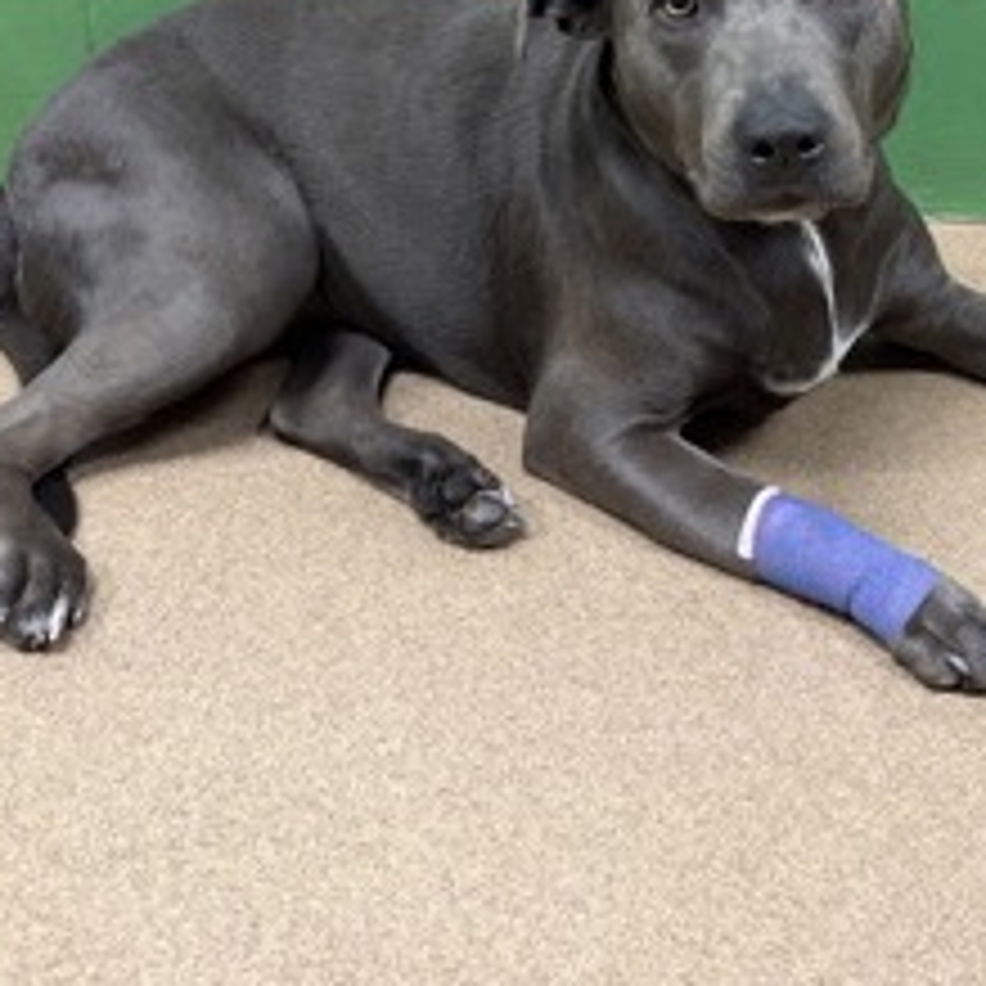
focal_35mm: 44
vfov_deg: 36.1
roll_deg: -0.6
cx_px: 574
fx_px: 1418
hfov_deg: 38.2
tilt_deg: -23.1
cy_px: 104
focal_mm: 5.96
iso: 500
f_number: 1.6
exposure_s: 1/60
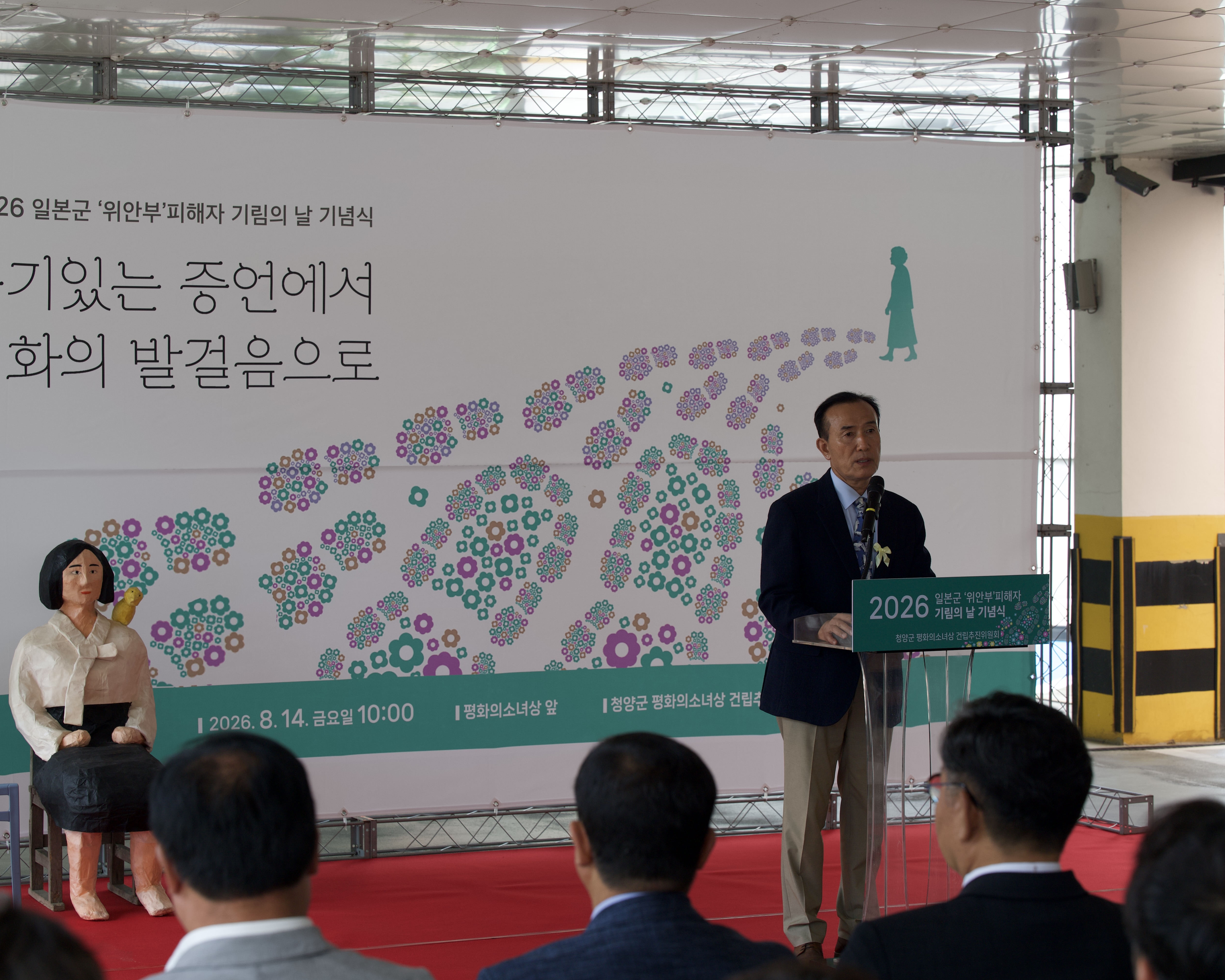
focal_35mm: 79
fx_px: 2864
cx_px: 544
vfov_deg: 19.4
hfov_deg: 24.1
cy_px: 490
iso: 360
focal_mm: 70
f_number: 5.6
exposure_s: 1/125
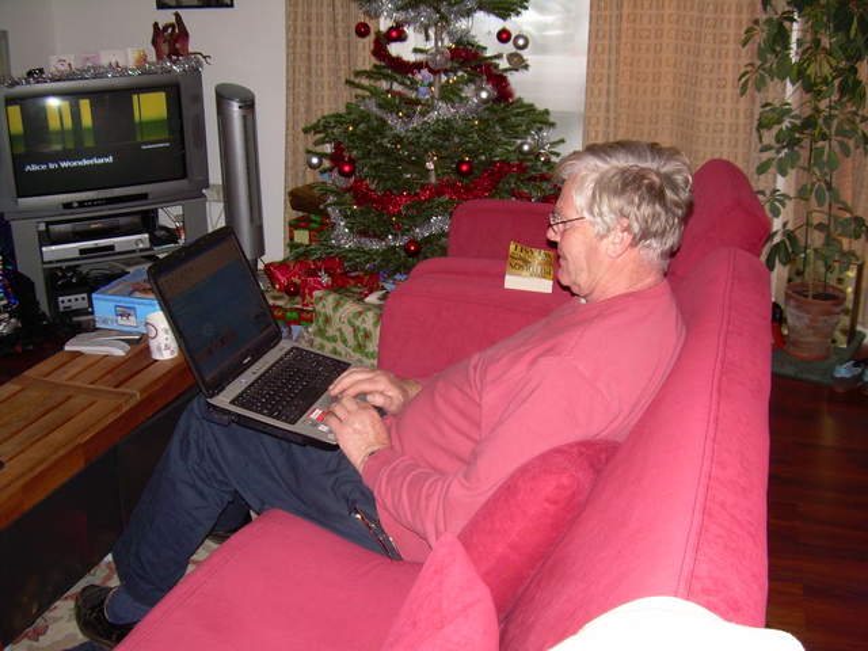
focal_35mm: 38
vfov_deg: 37.7
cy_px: 326
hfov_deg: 49.0
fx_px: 953
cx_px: 434
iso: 130
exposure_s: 1/60
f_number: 2.8
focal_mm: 6.3
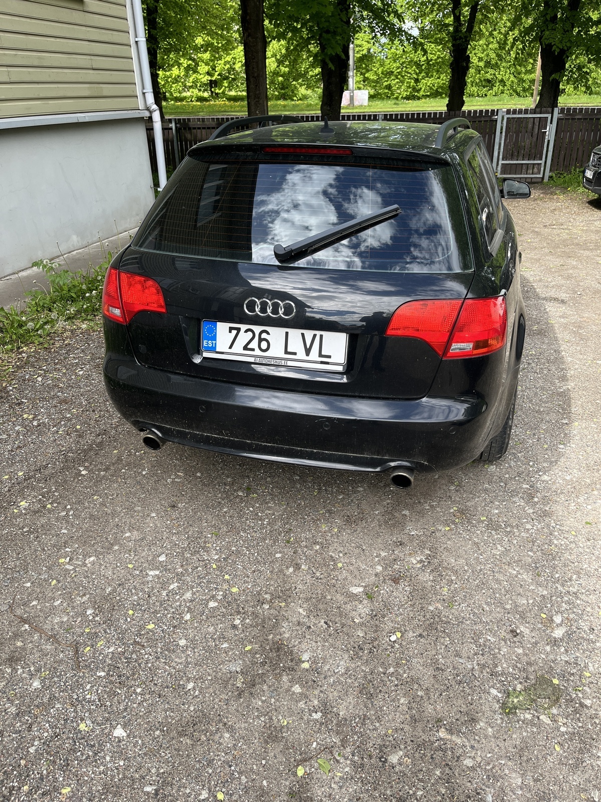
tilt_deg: -26.5
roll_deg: +2.5
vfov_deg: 67.3
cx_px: 300
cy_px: 401
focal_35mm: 26
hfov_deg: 53.1
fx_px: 602
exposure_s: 1/649
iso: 50
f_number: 1.6
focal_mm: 5.1
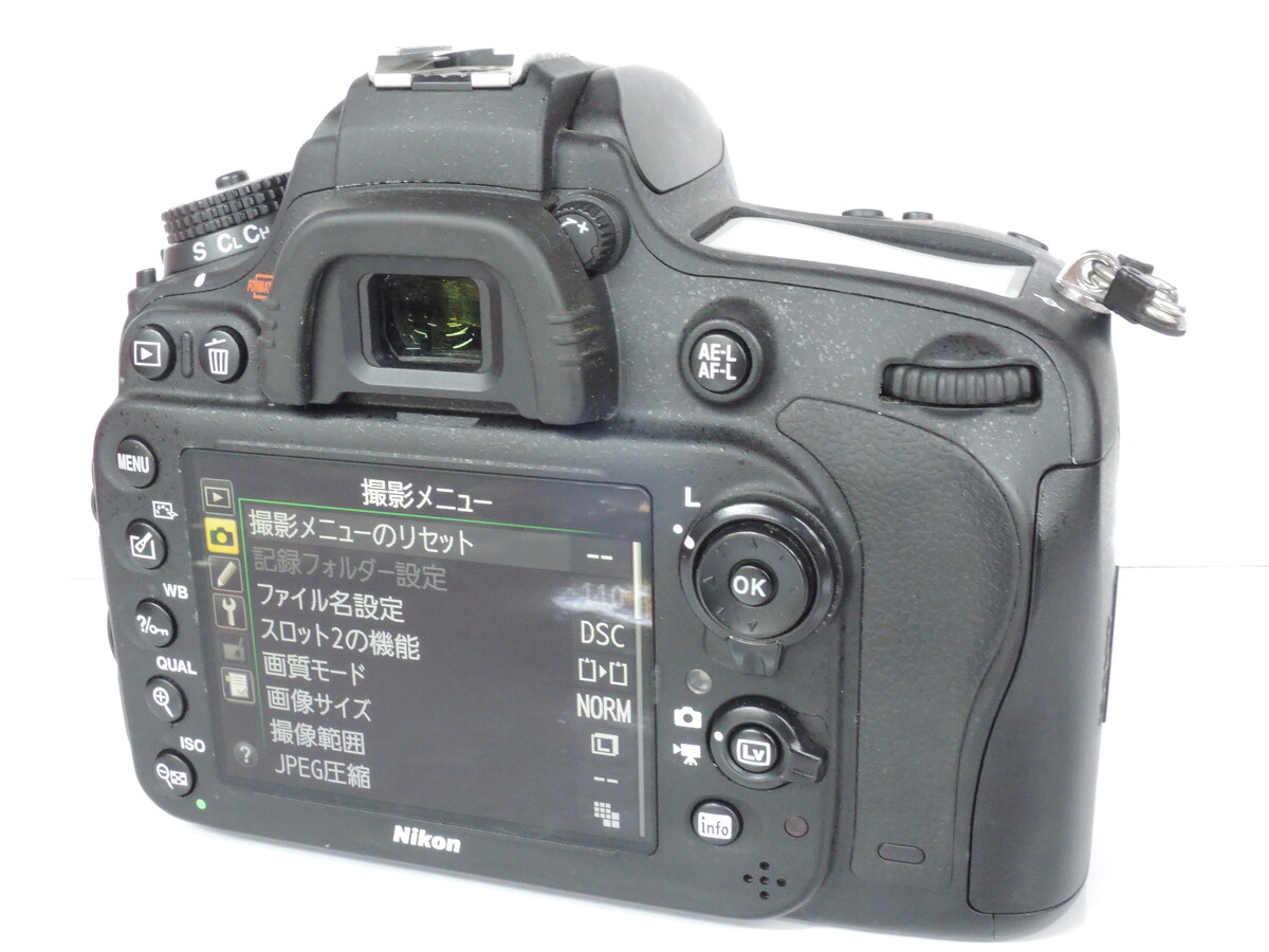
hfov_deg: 42.1
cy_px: 476
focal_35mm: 45
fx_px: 1650
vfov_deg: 32.2
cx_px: 634
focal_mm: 9.6
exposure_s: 1/15
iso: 1600
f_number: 7.3
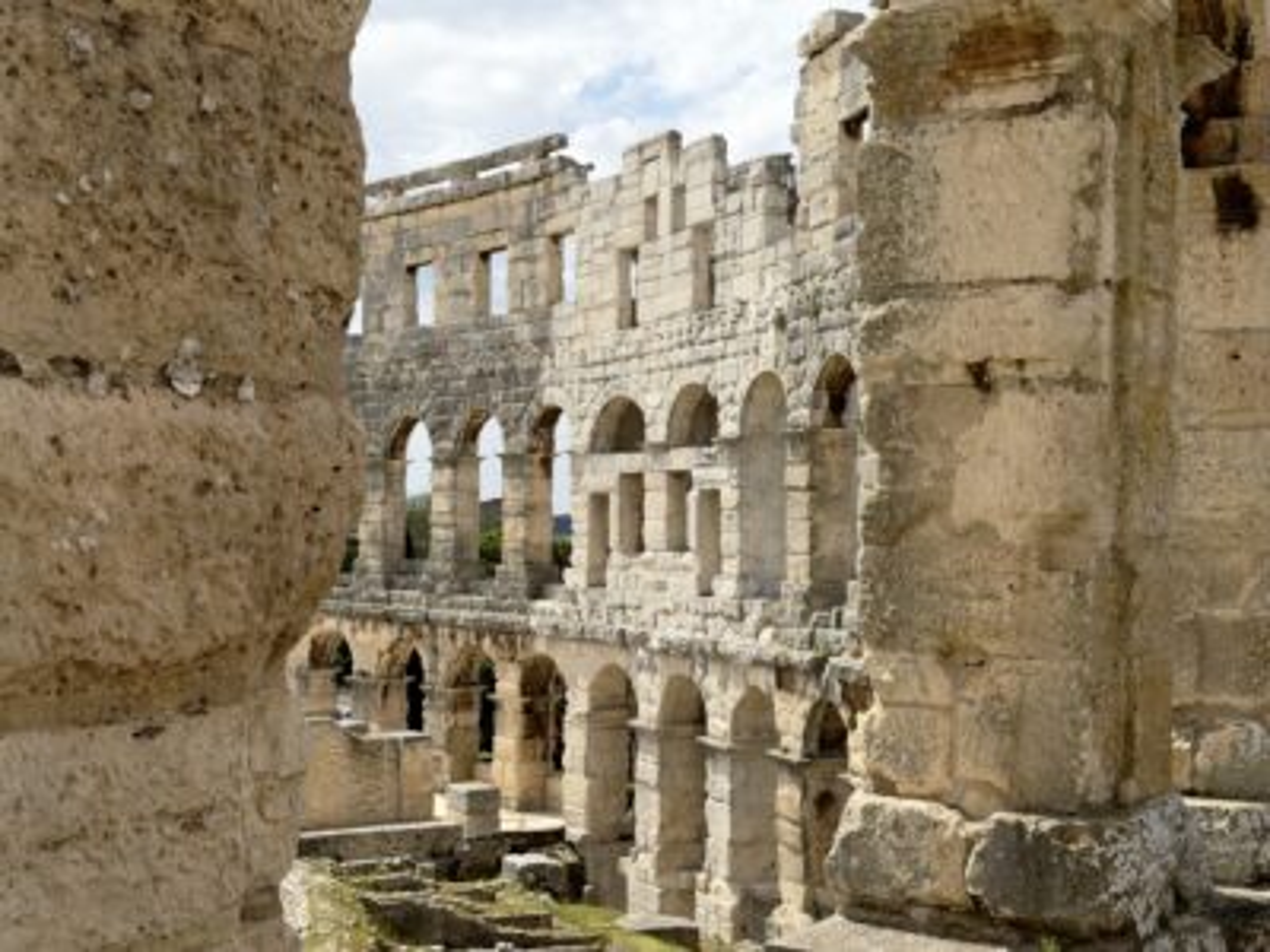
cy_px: 476
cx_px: 635
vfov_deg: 30.3
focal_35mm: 48
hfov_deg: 39.7
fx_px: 1761
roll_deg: -0.1
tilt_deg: +0.1
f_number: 1.78
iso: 64
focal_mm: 6.76
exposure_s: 1/6024
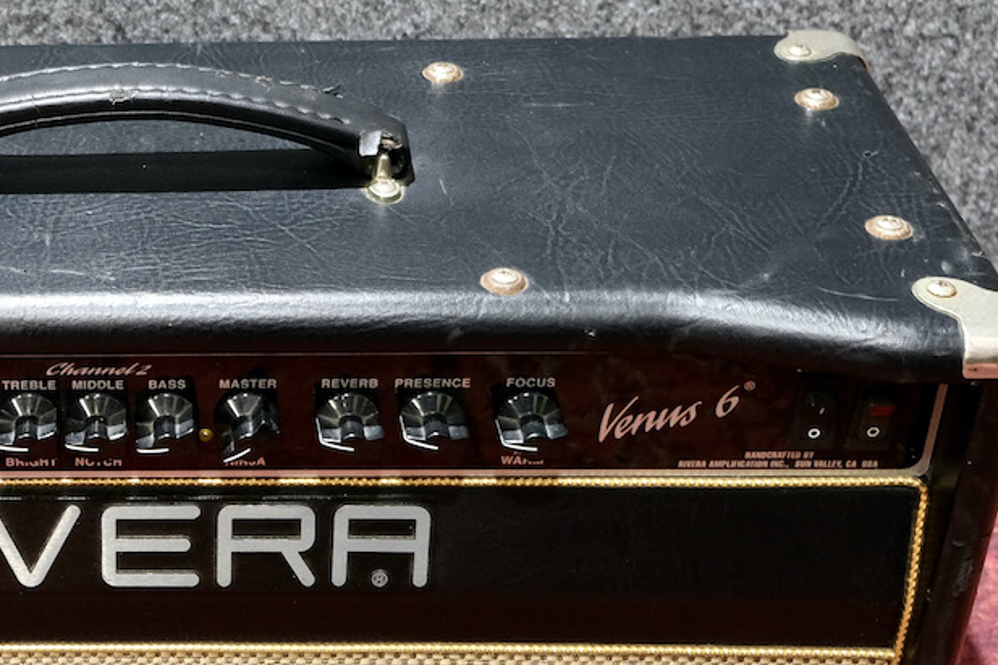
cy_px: 439
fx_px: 1552
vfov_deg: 24.1
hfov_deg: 34.2
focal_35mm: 56
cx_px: 155
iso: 1000
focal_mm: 18
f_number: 2.8
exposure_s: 1/26
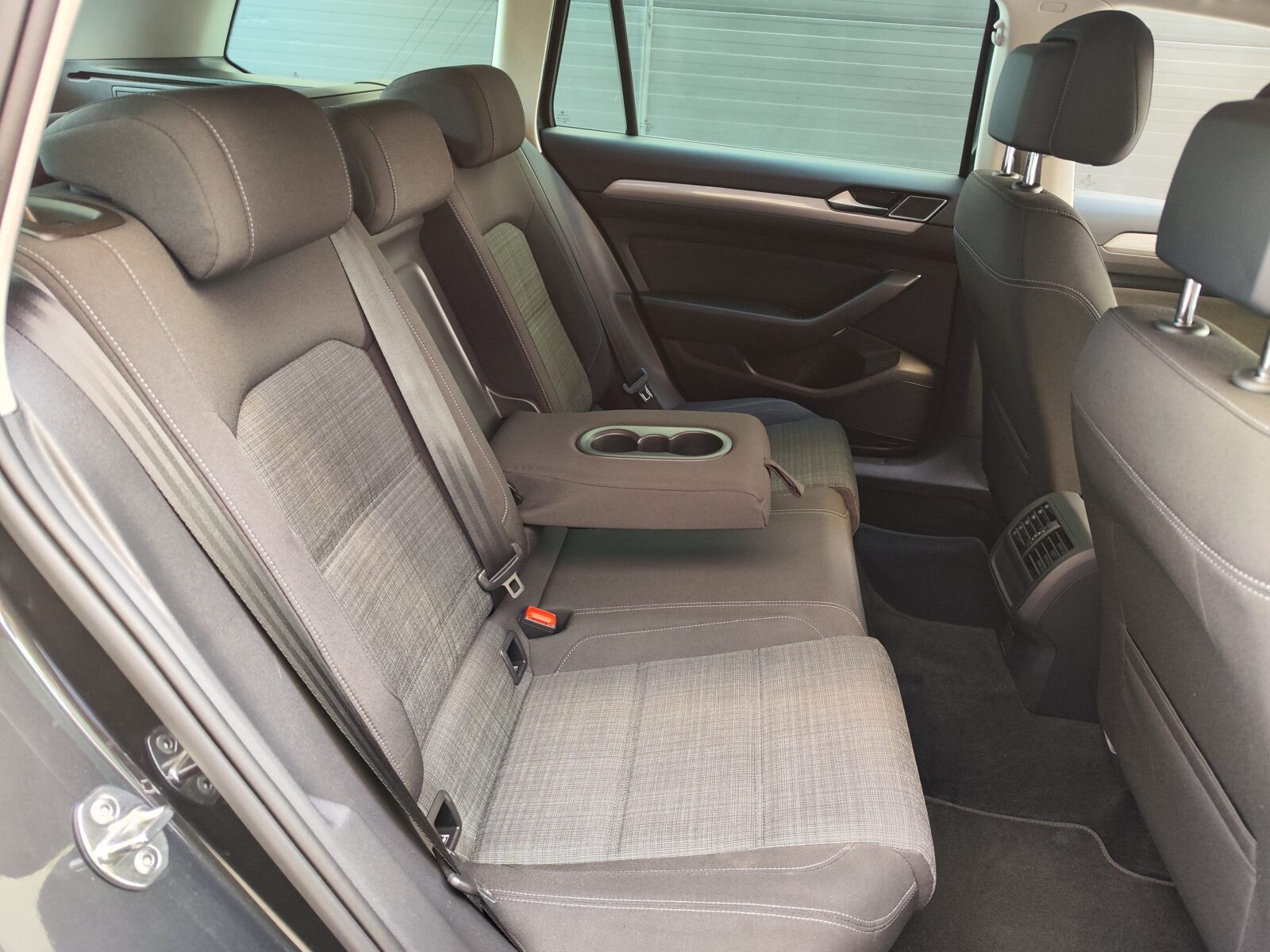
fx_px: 844
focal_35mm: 23
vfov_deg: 58.9
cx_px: 635
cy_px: 476
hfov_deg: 73.9
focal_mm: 7.01
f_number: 1.69
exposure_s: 1/50
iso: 1106
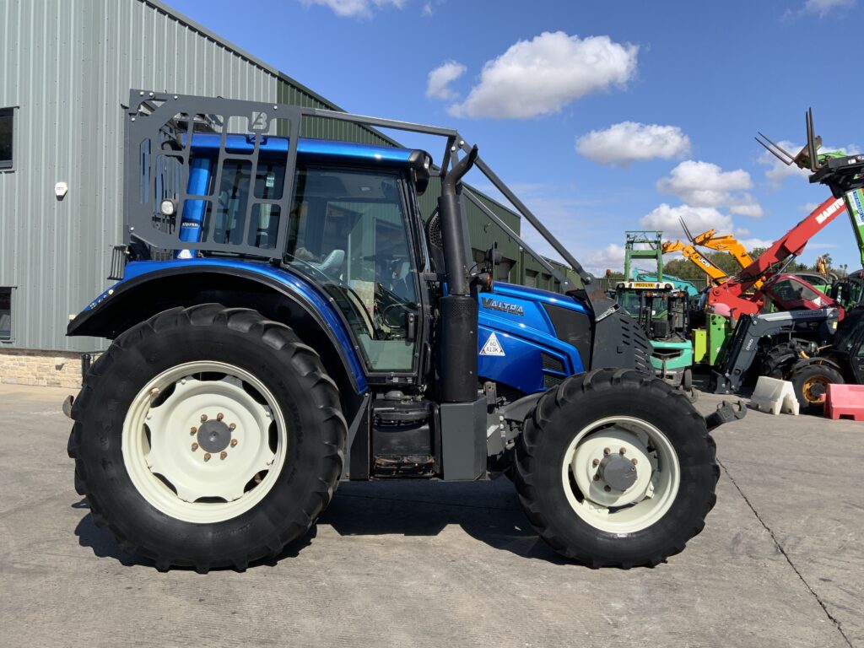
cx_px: 432
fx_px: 724
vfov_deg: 48.2
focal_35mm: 29
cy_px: 324
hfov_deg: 61.7
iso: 20
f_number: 1.8
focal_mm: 3
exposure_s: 1/1984
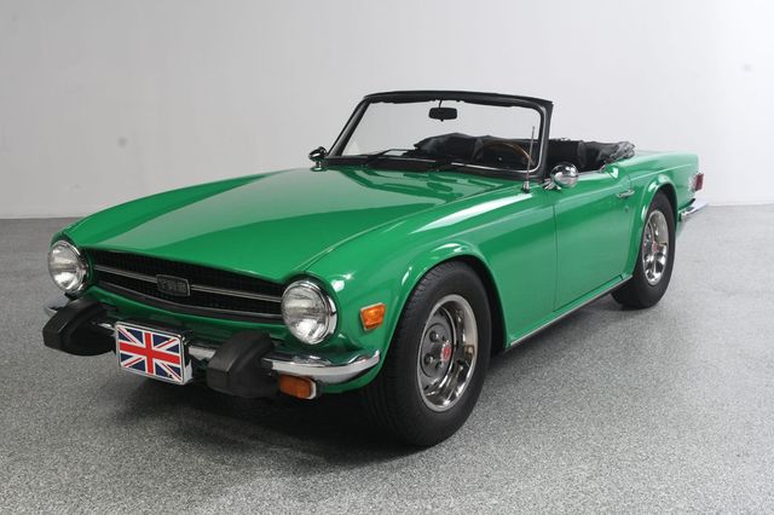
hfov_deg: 43.6
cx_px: 387
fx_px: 967
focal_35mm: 45
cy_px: 258
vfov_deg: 29.8
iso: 100
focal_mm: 30
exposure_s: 1/160
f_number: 10
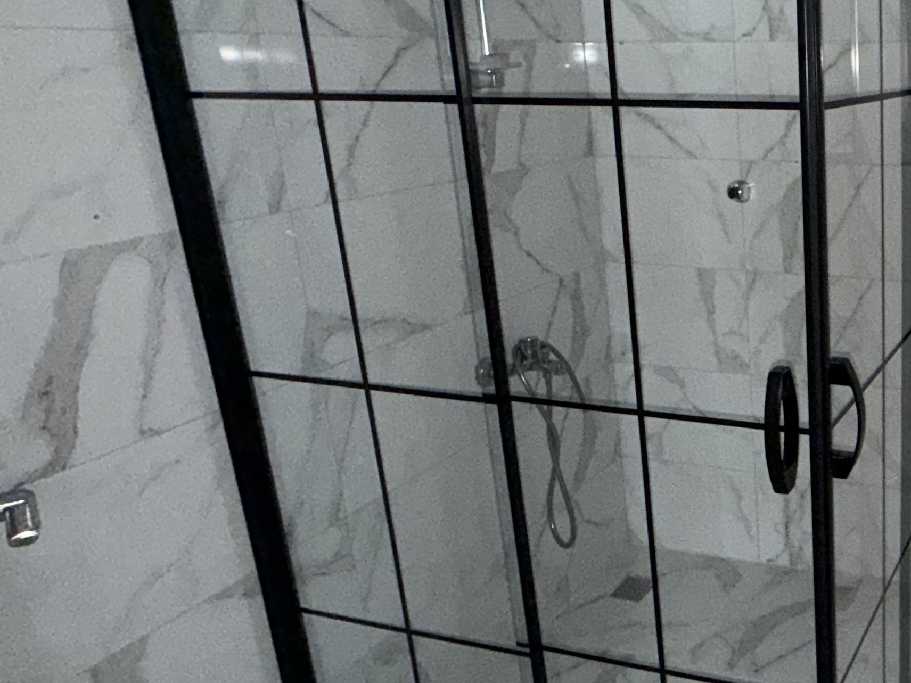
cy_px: 279
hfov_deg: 46.3
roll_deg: -0.2
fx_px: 868
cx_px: 914
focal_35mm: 33
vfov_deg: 42.8
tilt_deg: -14.5
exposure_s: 1/60
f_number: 2.2
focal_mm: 2.22
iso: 250
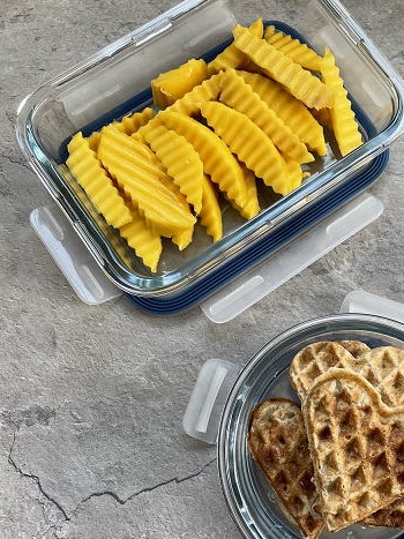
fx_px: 560
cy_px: 287
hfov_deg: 39.1
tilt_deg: -76.5
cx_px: 274
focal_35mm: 36
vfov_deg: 51.3
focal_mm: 4.2
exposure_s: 1/121
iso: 64
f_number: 1.6
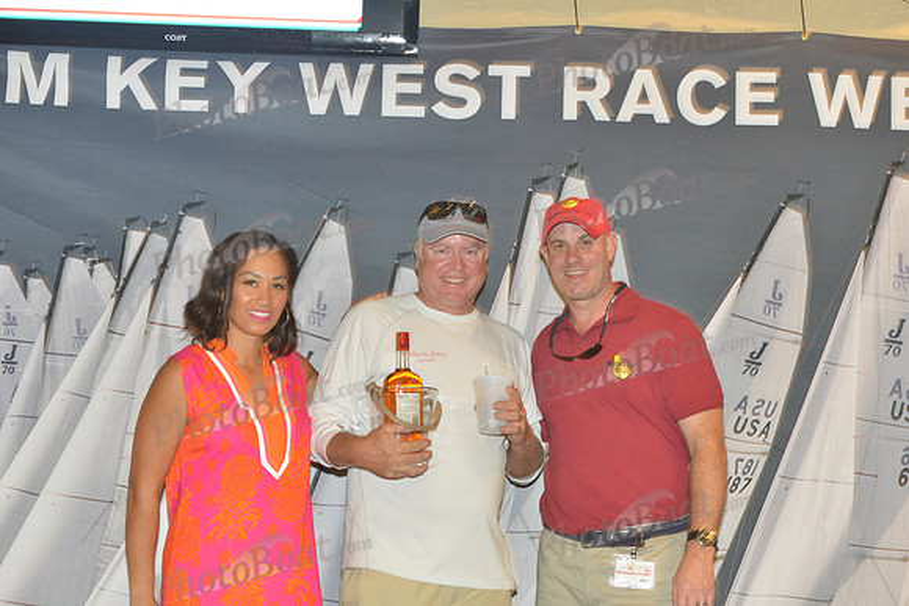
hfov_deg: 28.8
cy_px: 303
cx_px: 454
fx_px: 1768
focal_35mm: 70
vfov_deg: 19.5
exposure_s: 1/15
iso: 3200
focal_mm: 70
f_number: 9
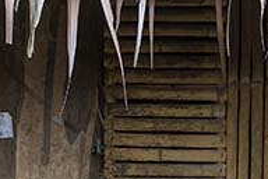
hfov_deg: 10.3
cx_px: 188
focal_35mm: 200
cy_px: 310
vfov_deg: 6.7
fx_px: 1489
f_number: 8
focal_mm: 40
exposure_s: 1/320
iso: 1600
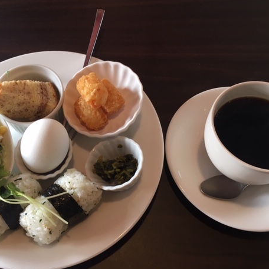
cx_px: 106
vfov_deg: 46.0
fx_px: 317
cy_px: 130
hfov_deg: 45.8
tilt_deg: -60.9
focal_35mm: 36
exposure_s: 1/30
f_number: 2.2
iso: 50
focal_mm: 4.15
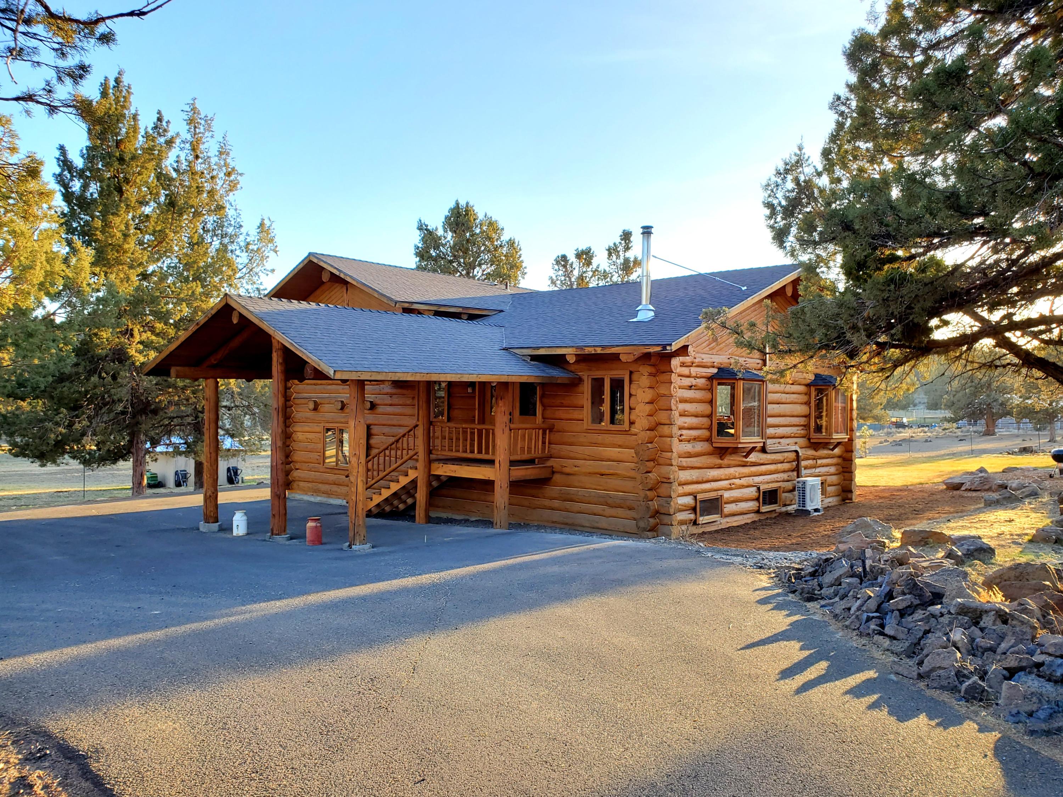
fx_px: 798
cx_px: 532
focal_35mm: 26
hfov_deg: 67.3
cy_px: 398
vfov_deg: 53.1
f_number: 2.4
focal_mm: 4.3
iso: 50
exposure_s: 1/238
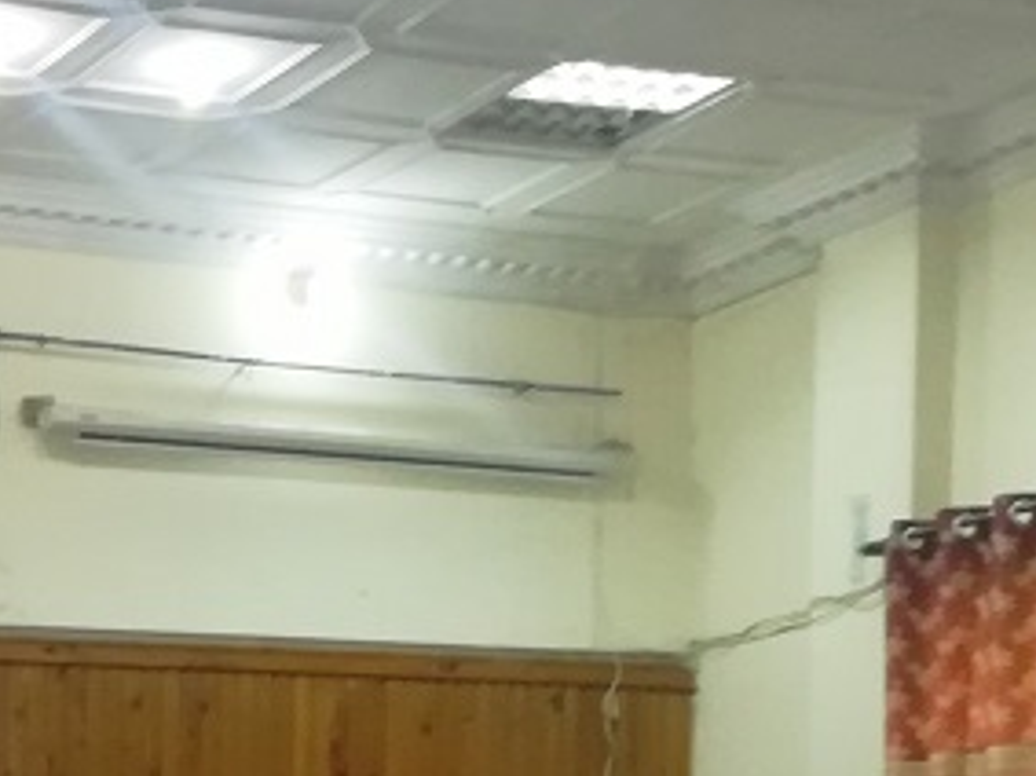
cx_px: -286
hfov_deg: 19.7
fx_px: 2752
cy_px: 1314
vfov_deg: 14.5
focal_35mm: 92
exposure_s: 1/33.3
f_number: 2.2
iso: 250
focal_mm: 3.83
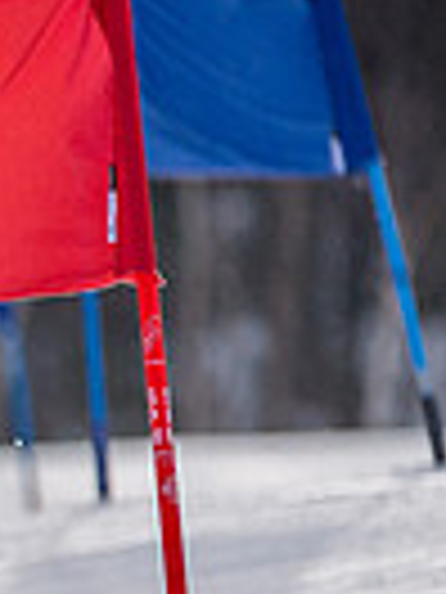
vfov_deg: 1.1
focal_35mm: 1854
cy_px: 711
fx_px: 31850
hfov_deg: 0.8
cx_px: -856
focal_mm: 440
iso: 640
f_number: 6
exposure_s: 1/5000
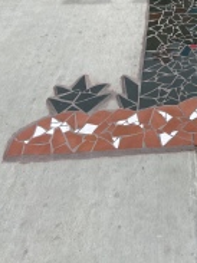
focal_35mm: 52
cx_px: 184
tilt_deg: -31.4
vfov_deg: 34.6
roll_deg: +1.4
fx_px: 395
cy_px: 23
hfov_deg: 26.9
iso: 32
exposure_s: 1/2967
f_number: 1.8
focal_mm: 4.25
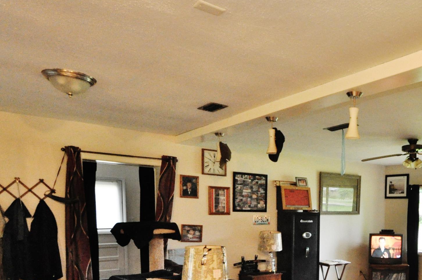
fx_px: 363
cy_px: 255
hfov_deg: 55.7
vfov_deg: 39.1
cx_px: 343
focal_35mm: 31
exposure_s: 1/60
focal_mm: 10
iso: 1600
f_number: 4
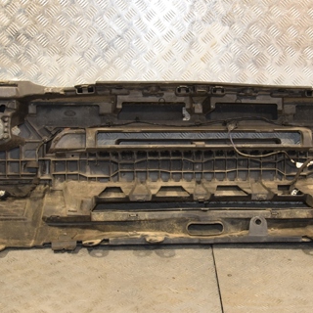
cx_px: 200
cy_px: 144
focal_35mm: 56
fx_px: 573
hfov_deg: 30.4
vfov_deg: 30.5
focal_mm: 22
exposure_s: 1/200
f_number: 5
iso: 800
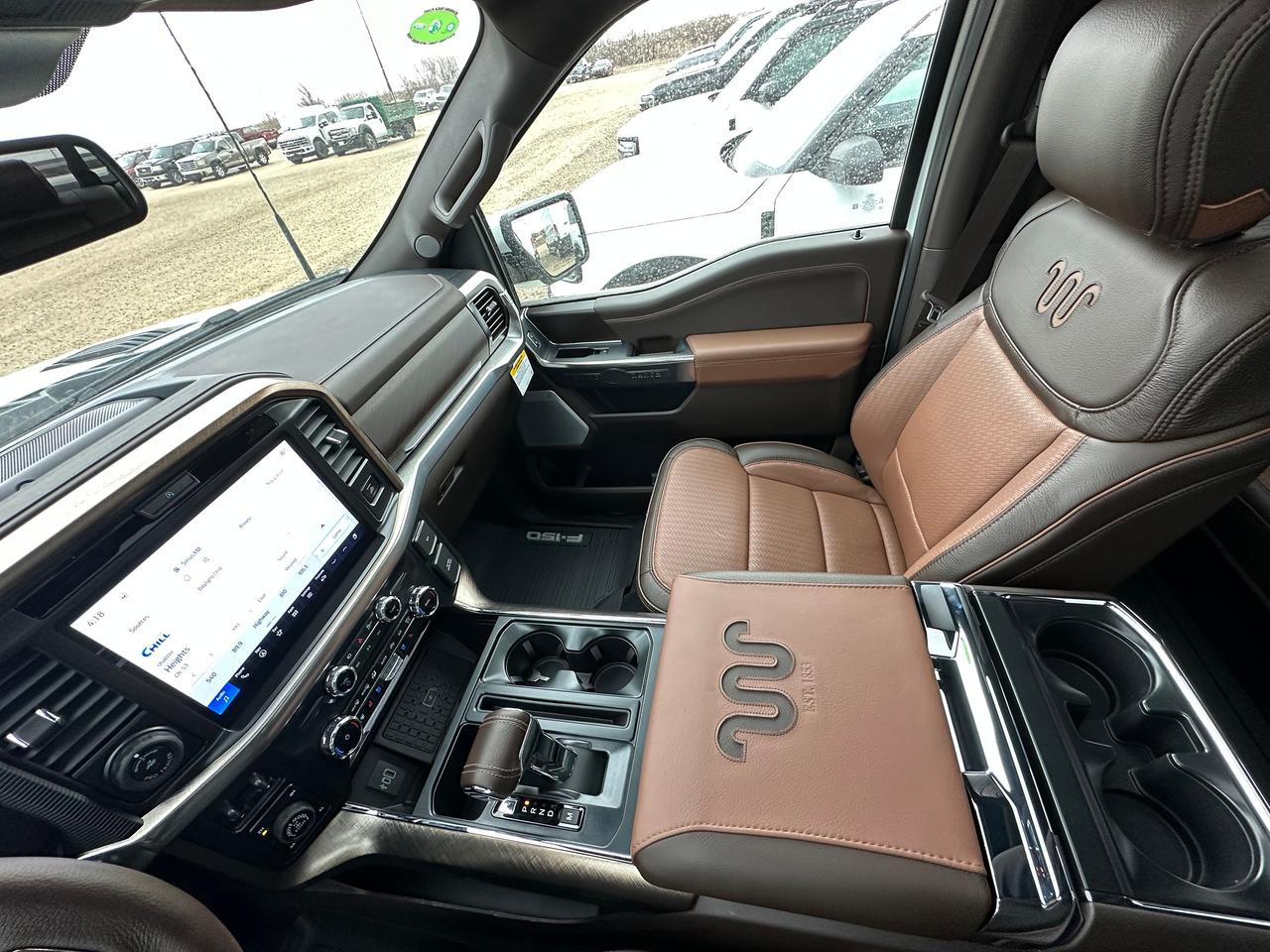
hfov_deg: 102.1
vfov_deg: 85.7
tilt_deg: -40.0
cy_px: 476
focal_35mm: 14
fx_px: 514
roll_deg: +12.4
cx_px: 635
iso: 250
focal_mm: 2.22
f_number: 2.2
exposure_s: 1/54
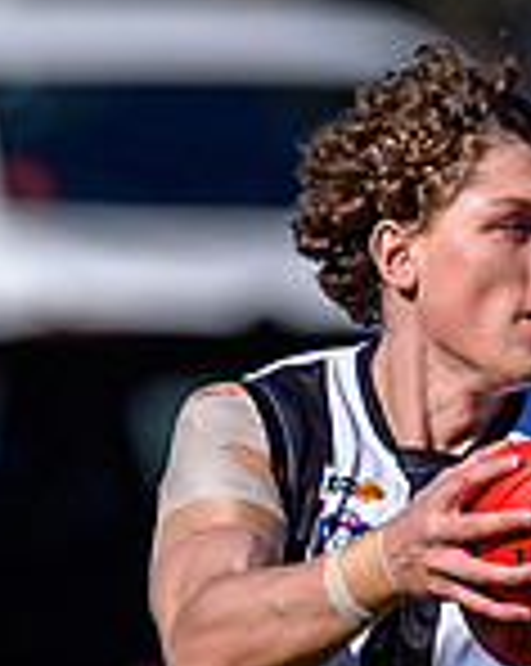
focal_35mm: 2993
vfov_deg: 0.6
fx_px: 58917
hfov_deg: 0.5
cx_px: 526
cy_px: 949
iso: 180
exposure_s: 1/3200
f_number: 4
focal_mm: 500
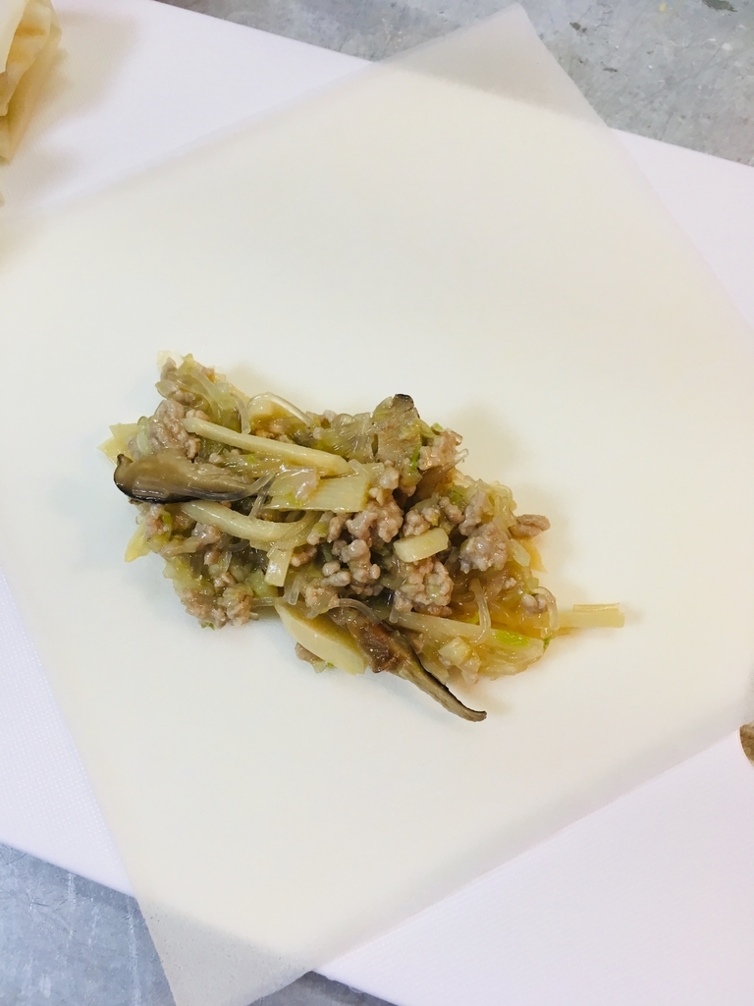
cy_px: 503
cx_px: 377
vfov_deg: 61.7
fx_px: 842
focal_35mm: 29
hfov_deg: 48.2
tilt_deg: -74.0
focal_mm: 4.15
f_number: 2.2
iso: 64
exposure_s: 1/30
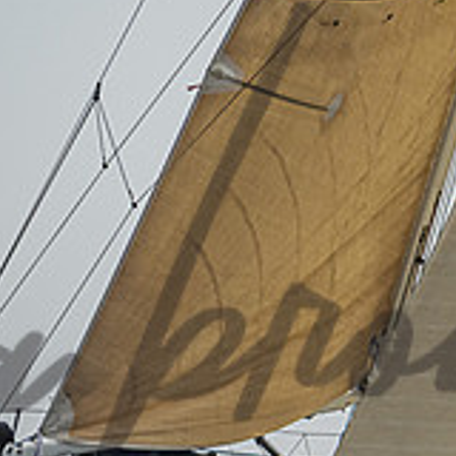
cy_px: 260
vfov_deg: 1.2
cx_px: 376
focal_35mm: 1498
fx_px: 22326
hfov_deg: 1.2
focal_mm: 400
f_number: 8
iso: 400
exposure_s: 1/3200
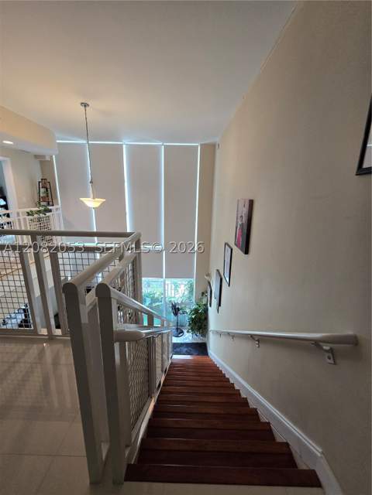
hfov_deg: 89.9
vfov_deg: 106.2
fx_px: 186
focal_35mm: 13
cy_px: 248
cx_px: 186
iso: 250
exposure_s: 1/60
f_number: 2.2
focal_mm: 2.2
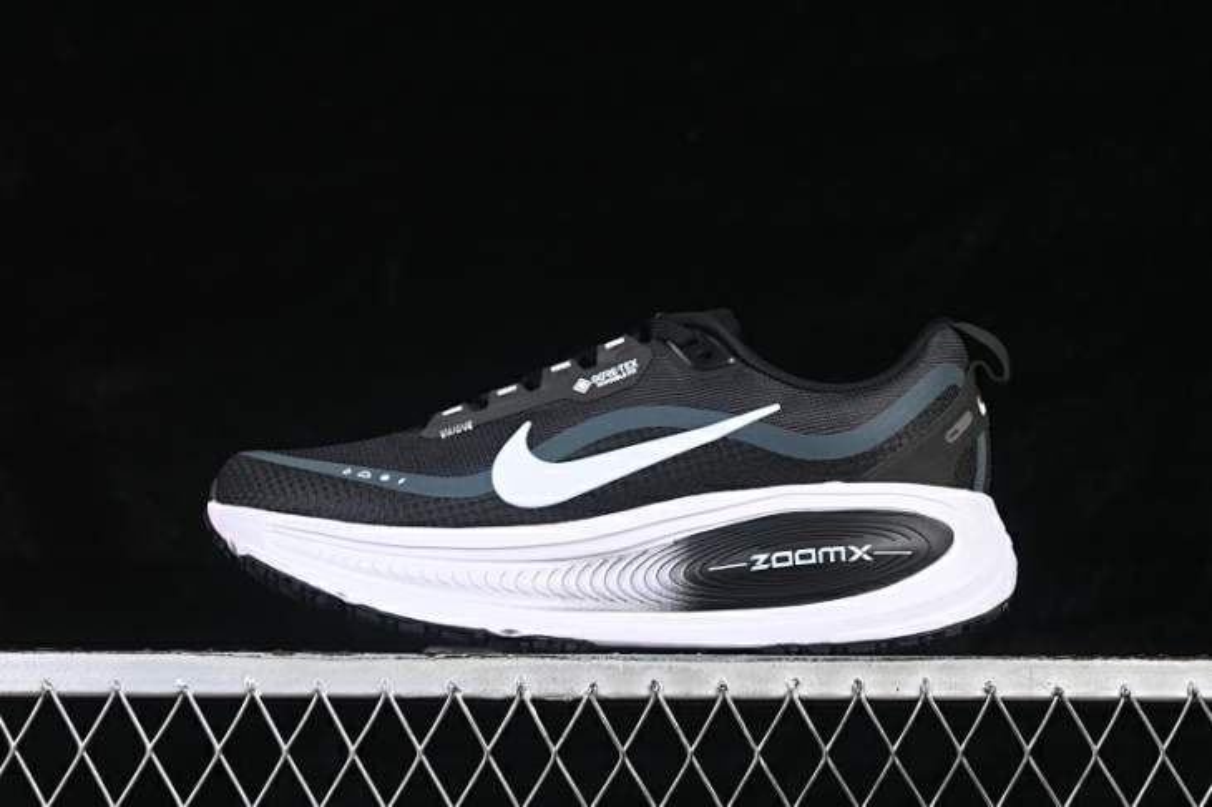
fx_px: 2524
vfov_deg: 18.2
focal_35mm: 75
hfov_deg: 27.0
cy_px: 404
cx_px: 606
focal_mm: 50
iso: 160
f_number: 6.3
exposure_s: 1/60
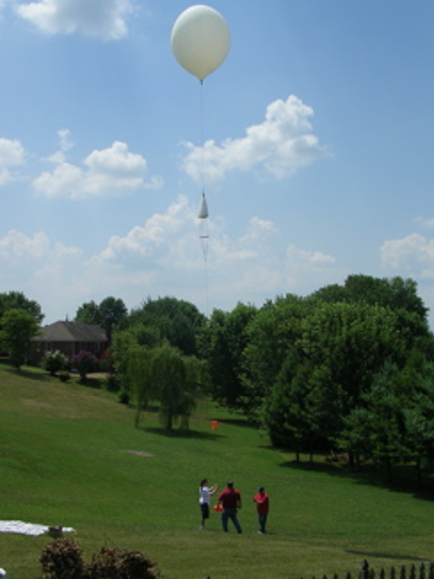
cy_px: 309
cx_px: 217
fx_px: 703
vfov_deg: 44.8
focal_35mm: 42
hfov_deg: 34.3
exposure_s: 1/569
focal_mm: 5.8
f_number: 5.6
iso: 50
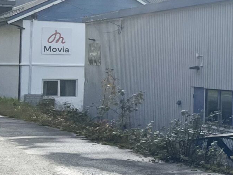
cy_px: 59
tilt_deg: +0.6
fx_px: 673
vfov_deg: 14.8
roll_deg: +0.0
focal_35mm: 100
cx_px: 423
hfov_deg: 16.4
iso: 50
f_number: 1.5
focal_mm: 5.7
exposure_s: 1/11364
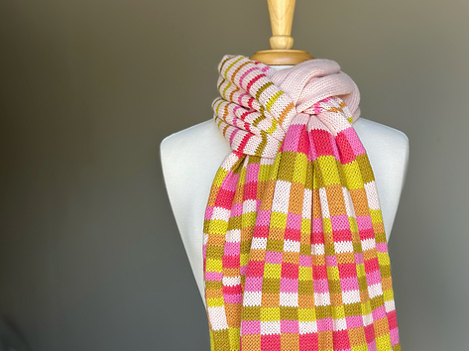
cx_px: 295
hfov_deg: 29.7
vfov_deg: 22.5
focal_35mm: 65
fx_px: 880
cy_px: 200
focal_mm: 6.86
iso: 80
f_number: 1.78
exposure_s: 1/549
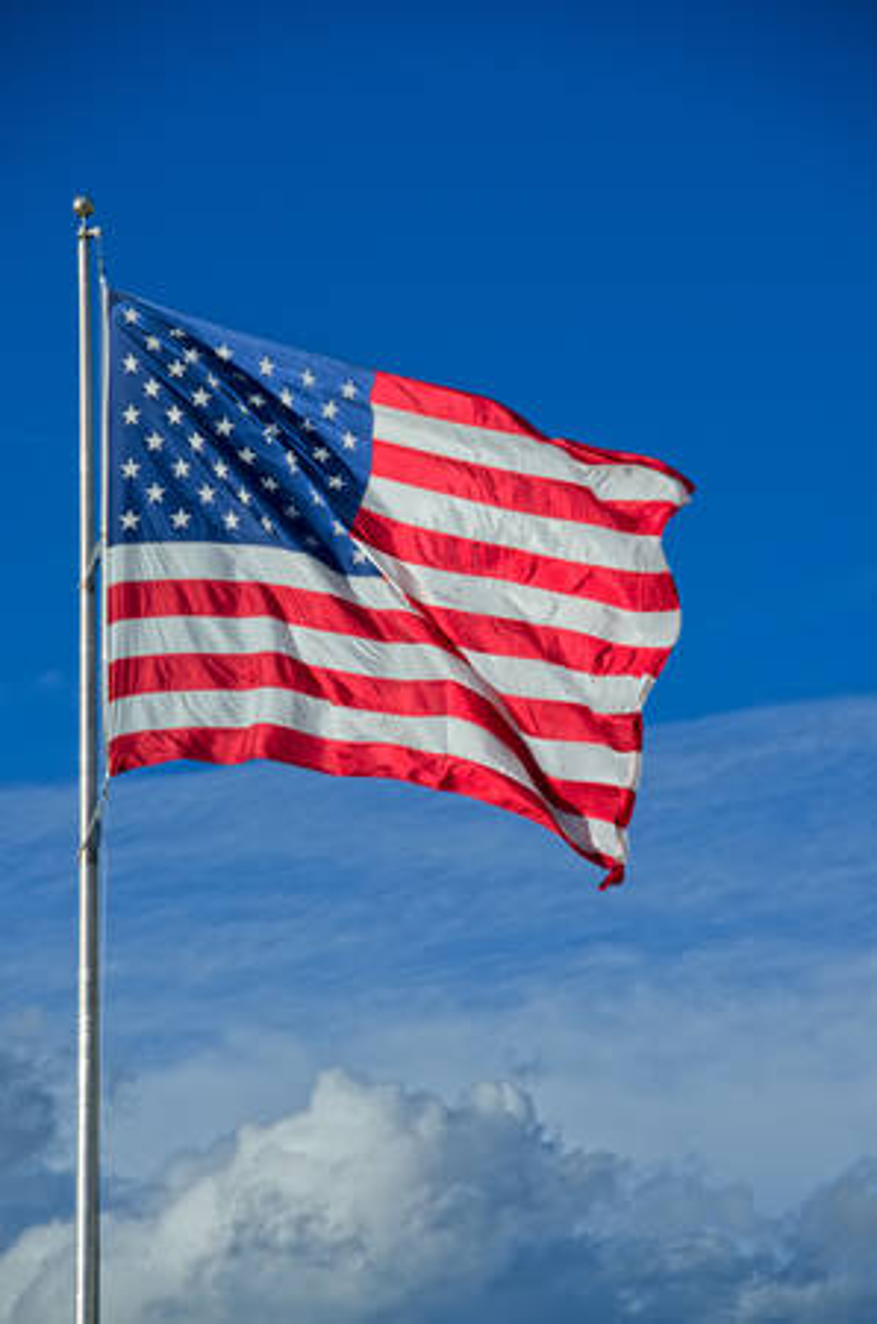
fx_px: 6167
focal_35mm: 168
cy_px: 662
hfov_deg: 8.1
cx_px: 438
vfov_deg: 12.3
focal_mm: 112
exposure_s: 1/800
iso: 100
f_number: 7.1
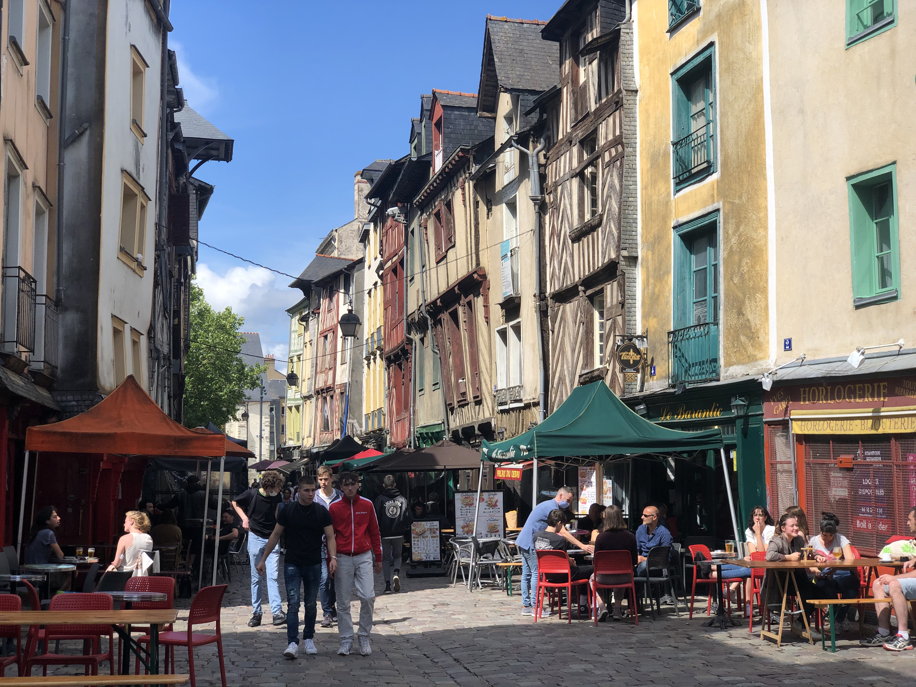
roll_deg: +0.8
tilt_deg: +5.5
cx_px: 458
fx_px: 1376
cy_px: 344
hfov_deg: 36.8
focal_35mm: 52
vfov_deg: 28.0
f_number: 2.4
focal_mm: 6
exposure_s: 1/952
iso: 16
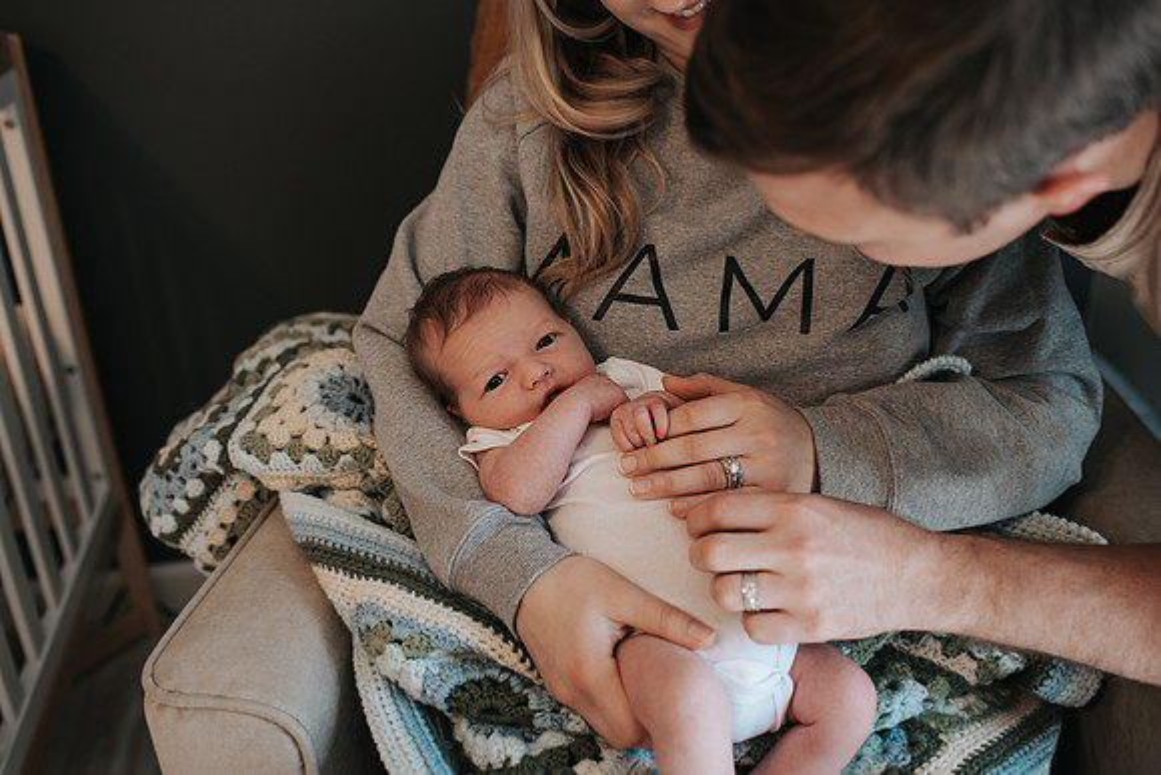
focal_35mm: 35
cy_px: 388
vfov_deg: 37.9
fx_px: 1129
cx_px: 580
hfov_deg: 54.4
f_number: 2.8
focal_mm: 35
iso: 1000
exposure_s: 1/250
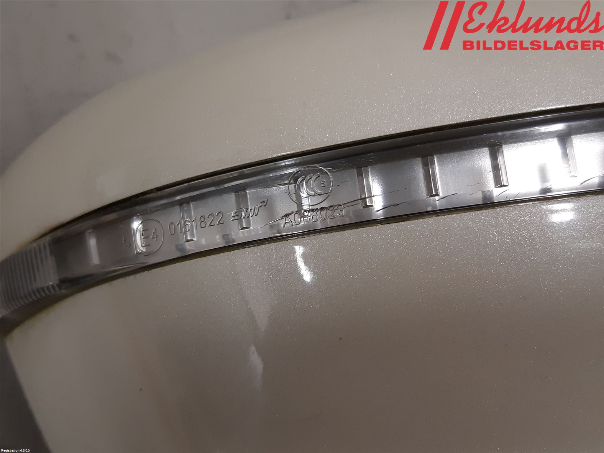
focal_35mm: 26
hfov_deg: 67.3
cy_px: 226
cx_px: 302
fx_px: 454
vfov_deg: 53.1
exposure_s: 1/50
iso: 80
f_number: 1.7
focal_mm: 3.93
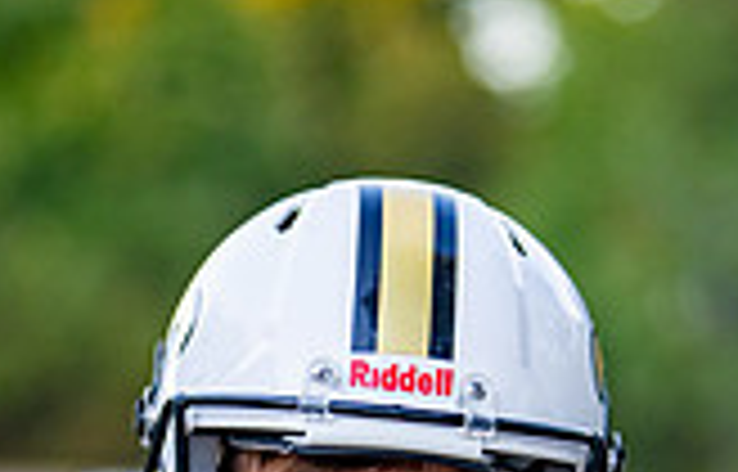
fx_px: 3625
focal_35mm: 179
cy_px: 634
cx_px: 342
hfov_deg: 11.6
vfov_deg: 7.4
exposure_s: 1/1000
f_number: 1.2
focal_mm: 50
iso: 500
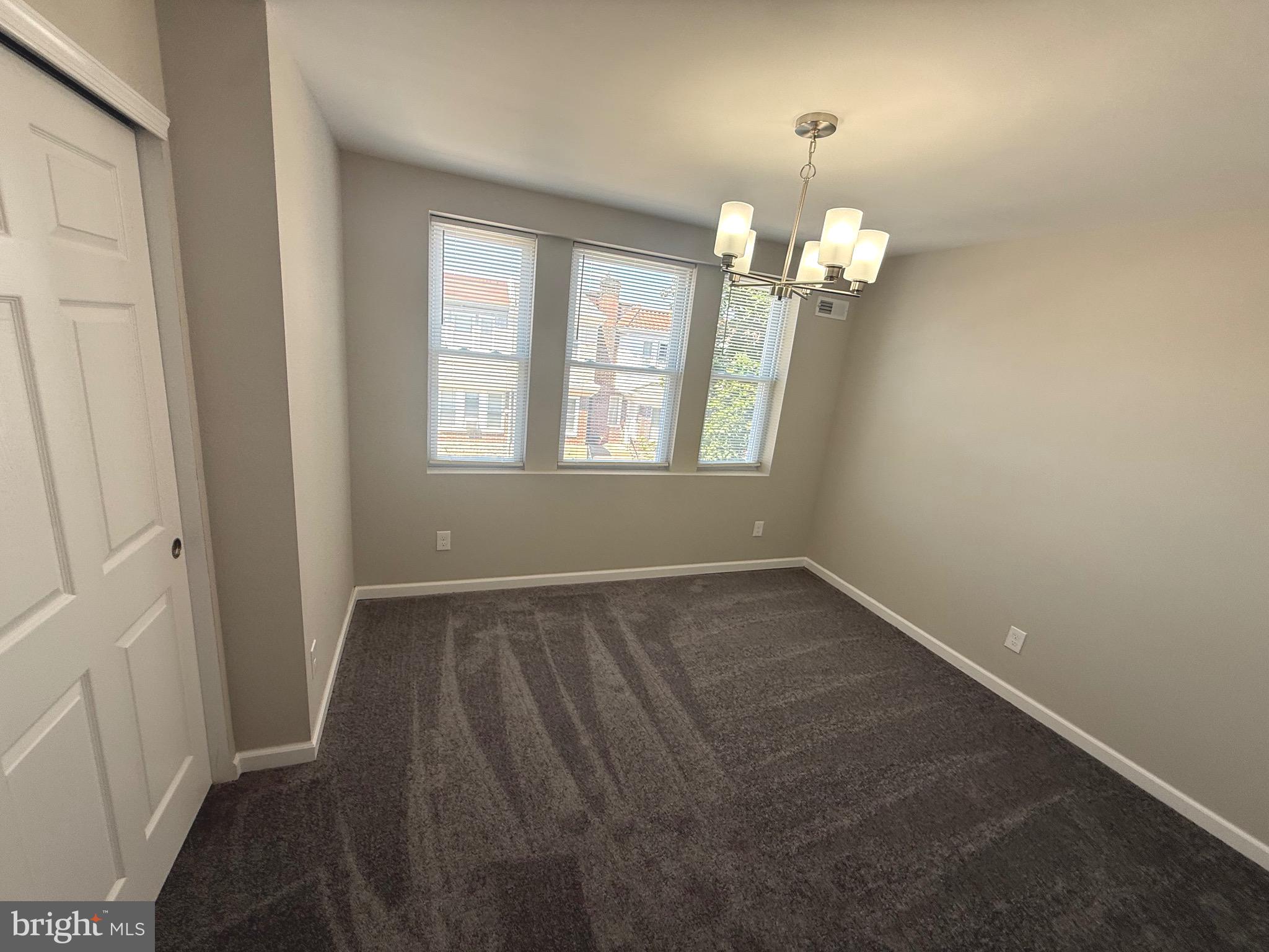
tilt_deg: -12.5
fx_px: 513
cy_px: 476
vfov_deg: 85.7
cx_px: 634
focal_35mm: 14
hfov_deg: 102.1
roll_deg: -5.7
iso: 40
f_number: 2.2
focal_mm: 2.22
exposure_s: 1/99
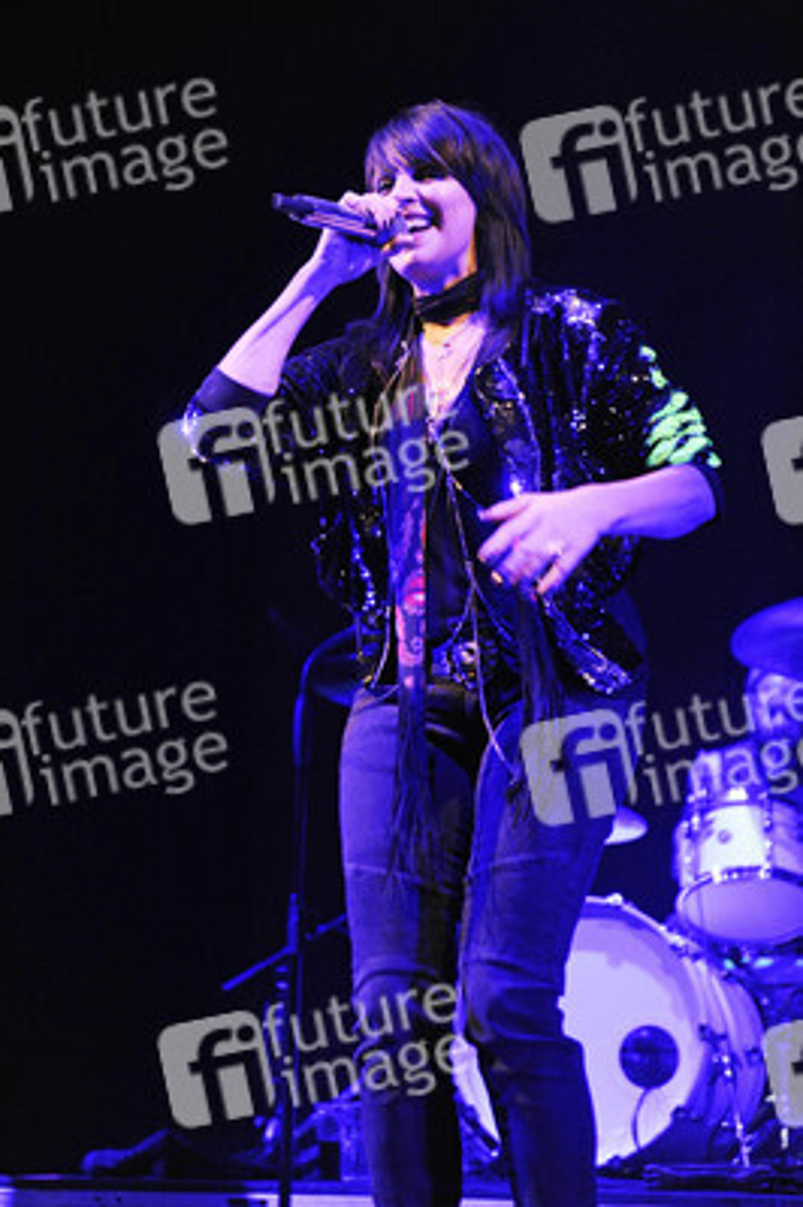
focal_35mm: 70
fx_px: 2346
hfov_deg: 19.4
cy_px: 604
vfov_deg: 28.9
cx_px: 402
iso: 6400
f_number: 2.8
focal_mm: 70
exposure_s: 1/250
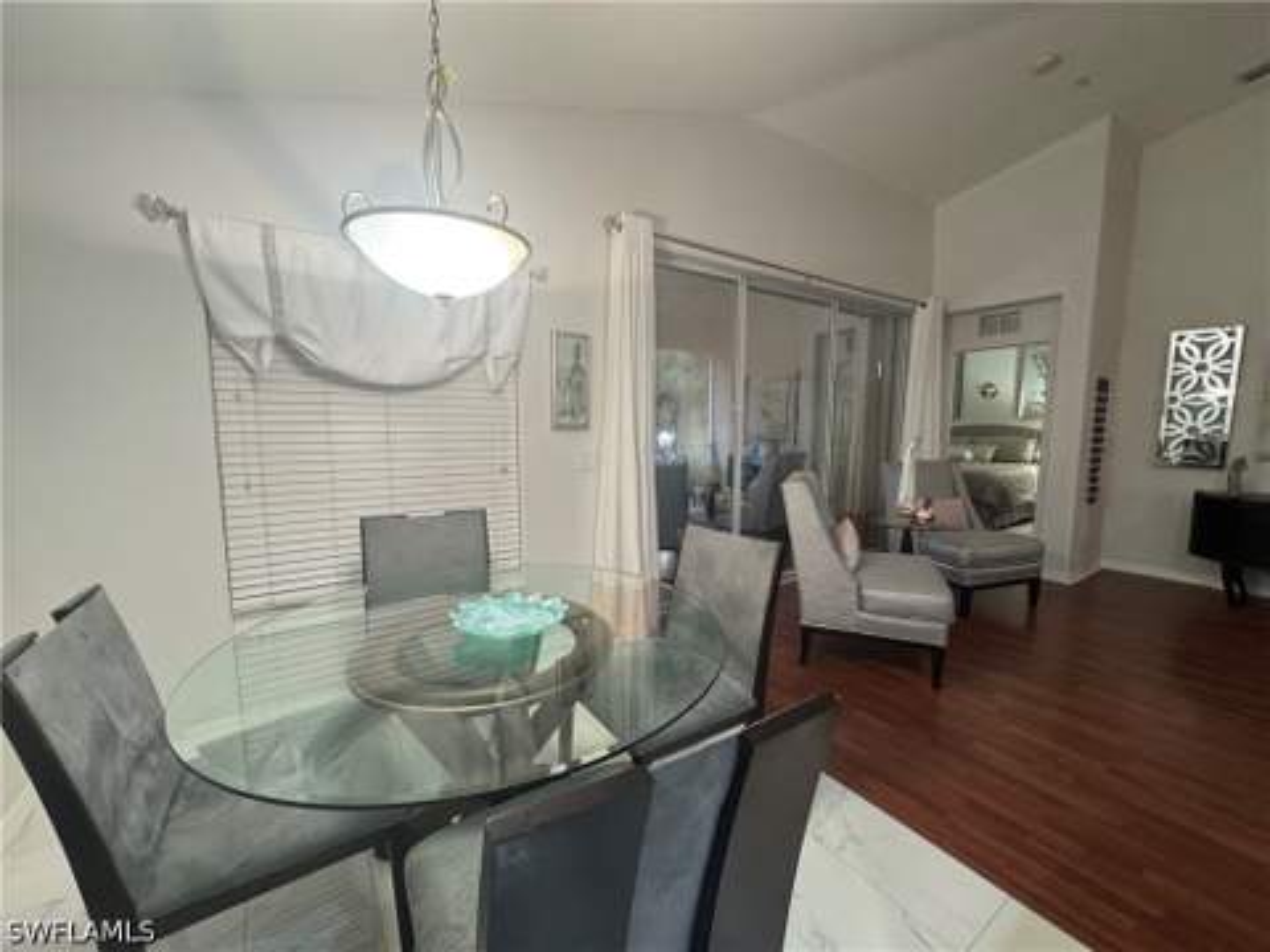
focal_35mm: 14
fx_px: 514
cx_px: 635
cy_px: 476
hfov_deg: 102.1
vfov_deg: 85.7
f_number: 2.2
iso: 320
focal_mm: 2.22
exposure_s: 1/120
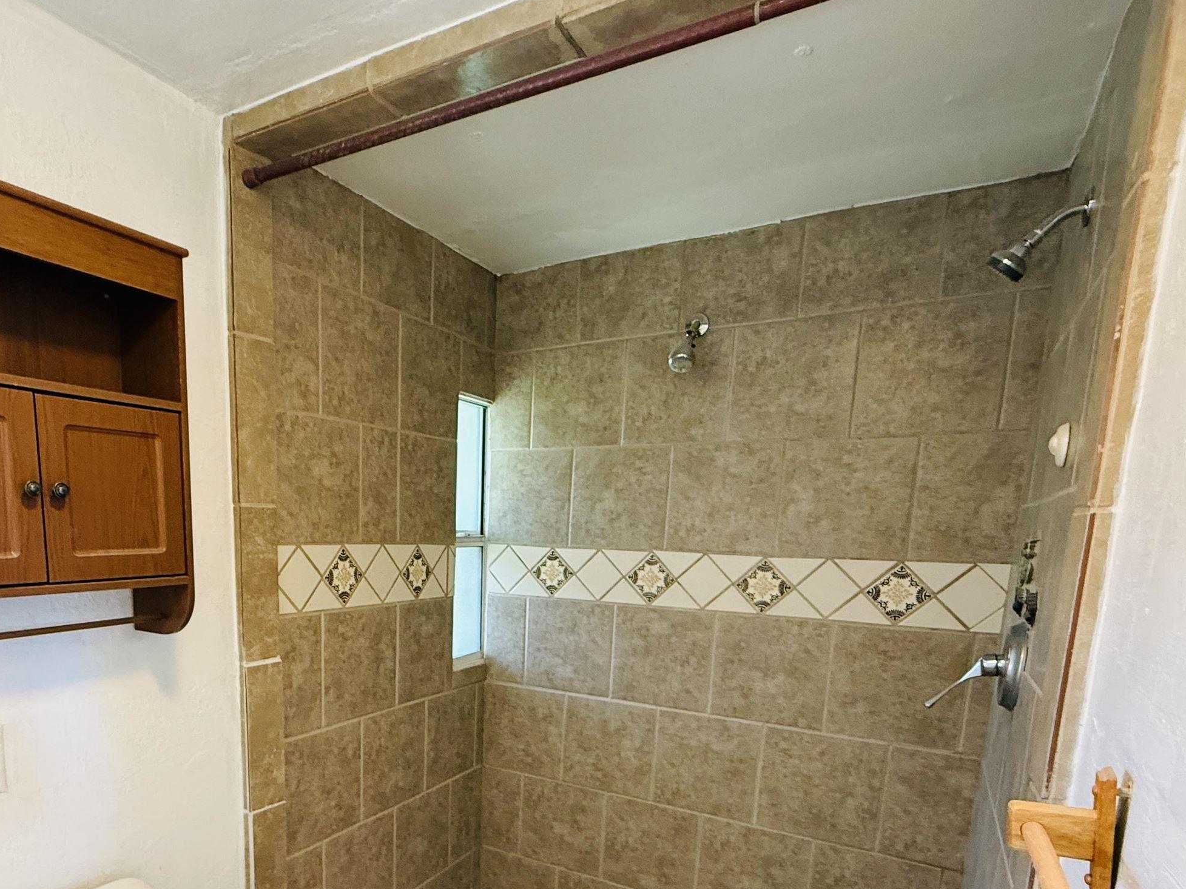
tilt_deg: -10.0
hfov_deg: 75.2
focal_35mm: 22
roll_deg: -1.9
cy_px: 656
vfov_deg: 58.2
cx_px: 454
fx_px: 754
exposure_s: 1/60
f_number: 2.2
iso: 320
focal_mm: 2.22
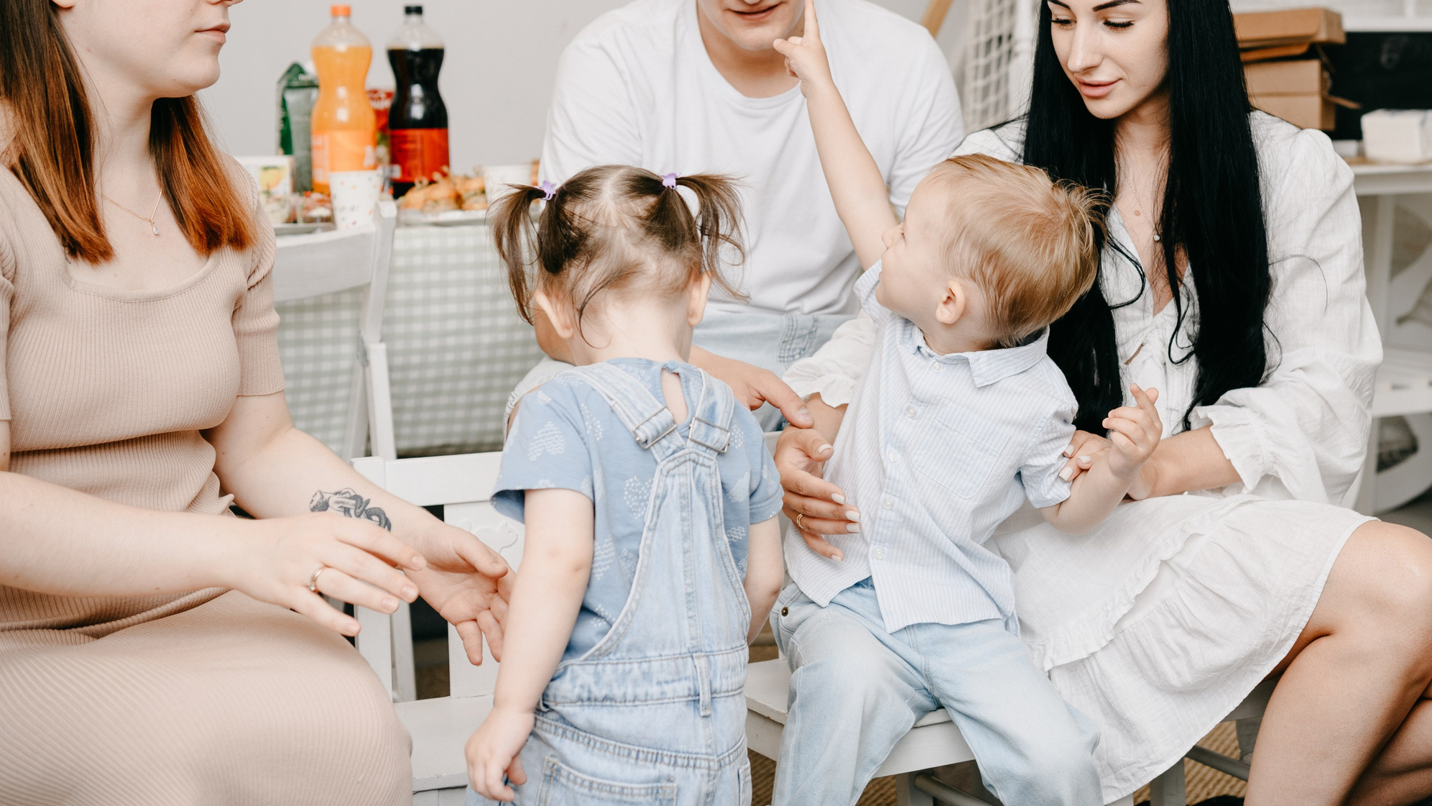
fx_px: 2468
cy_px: 231
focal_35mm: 65
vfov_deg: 18.4
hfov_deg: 32.2
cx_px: 924
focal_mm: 46
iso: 160
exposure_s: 1/160
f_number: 3.5
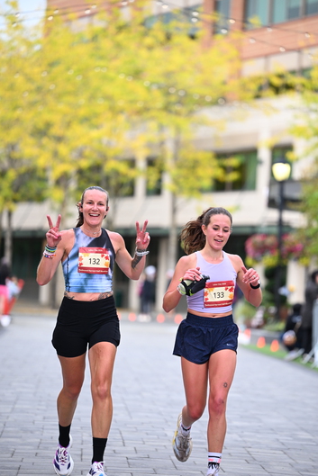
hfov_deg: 8.8
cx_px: 164
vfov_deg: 13.2
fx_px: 2065
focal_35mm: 156
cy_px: 245
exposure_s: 1/1600
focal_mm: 150
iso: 1000
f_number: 2.8
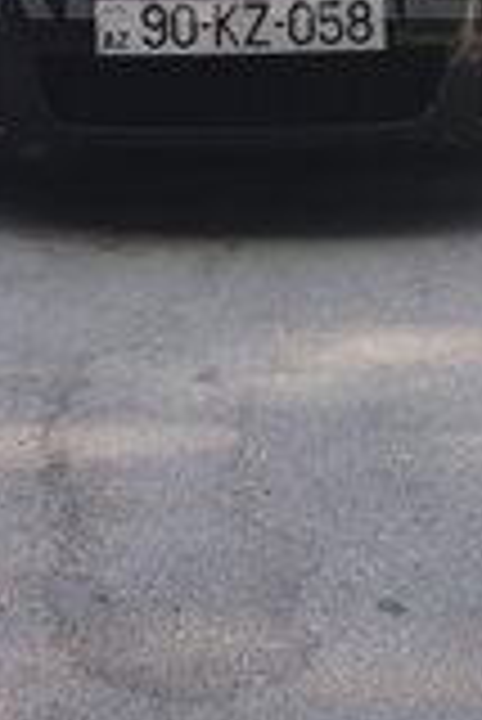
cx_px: 135
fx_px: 1803
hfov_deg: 15.2
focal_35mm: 90
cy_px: -32
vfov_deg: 21.6
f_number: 1.9
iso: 64
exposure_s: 1/163
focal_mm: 3.7
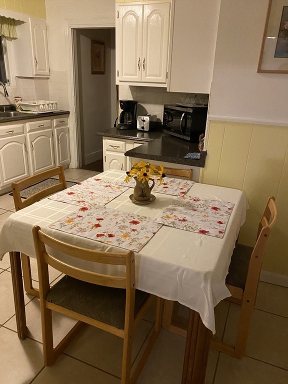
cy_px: 192
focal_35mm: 26
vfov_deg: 67.3
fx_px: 288
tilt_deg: -20.5
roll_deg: -1.9
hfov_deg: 53.1
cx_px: 144
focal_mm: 4.25
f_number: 1.8
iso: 640
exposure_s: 1/30
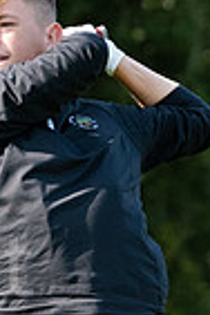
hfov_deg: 1.1
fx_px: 11330
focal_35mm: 1295
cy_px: 389
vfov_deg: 1.6
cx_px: -85
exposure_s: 1/2000
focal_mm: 270
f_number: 6.3
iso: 2000
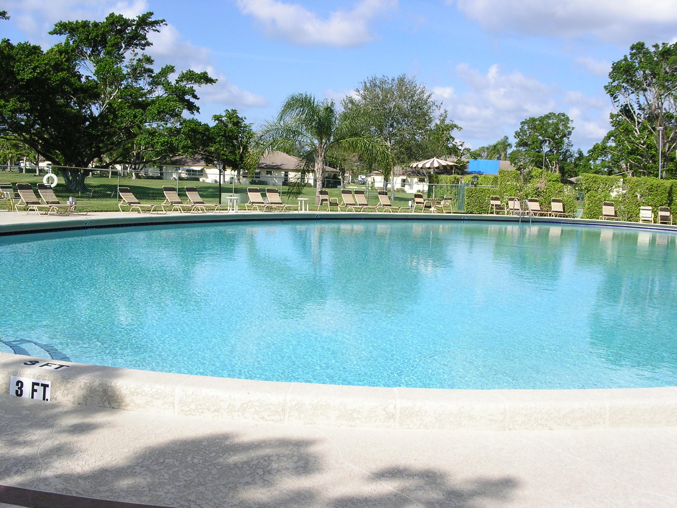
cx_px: 338
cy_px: 254
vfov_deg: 37.7
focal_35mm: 38
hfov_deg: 49.0
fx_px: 743
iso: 100
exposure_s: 1/750
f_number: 5.6
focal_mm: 7.8
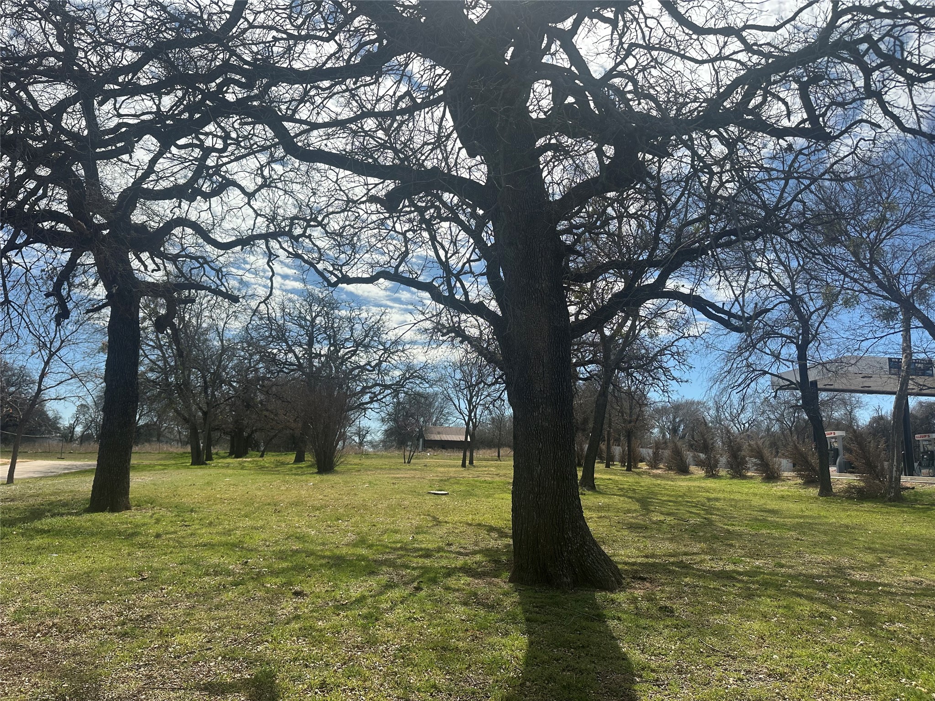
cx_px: 468
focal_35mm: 24
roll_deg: -2.4
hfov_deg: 71.6
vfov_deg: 56.8
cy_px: 350
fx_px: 648
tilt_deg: +11.9
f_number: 1.78
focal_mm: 6.86
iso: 80
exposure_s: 1/6623
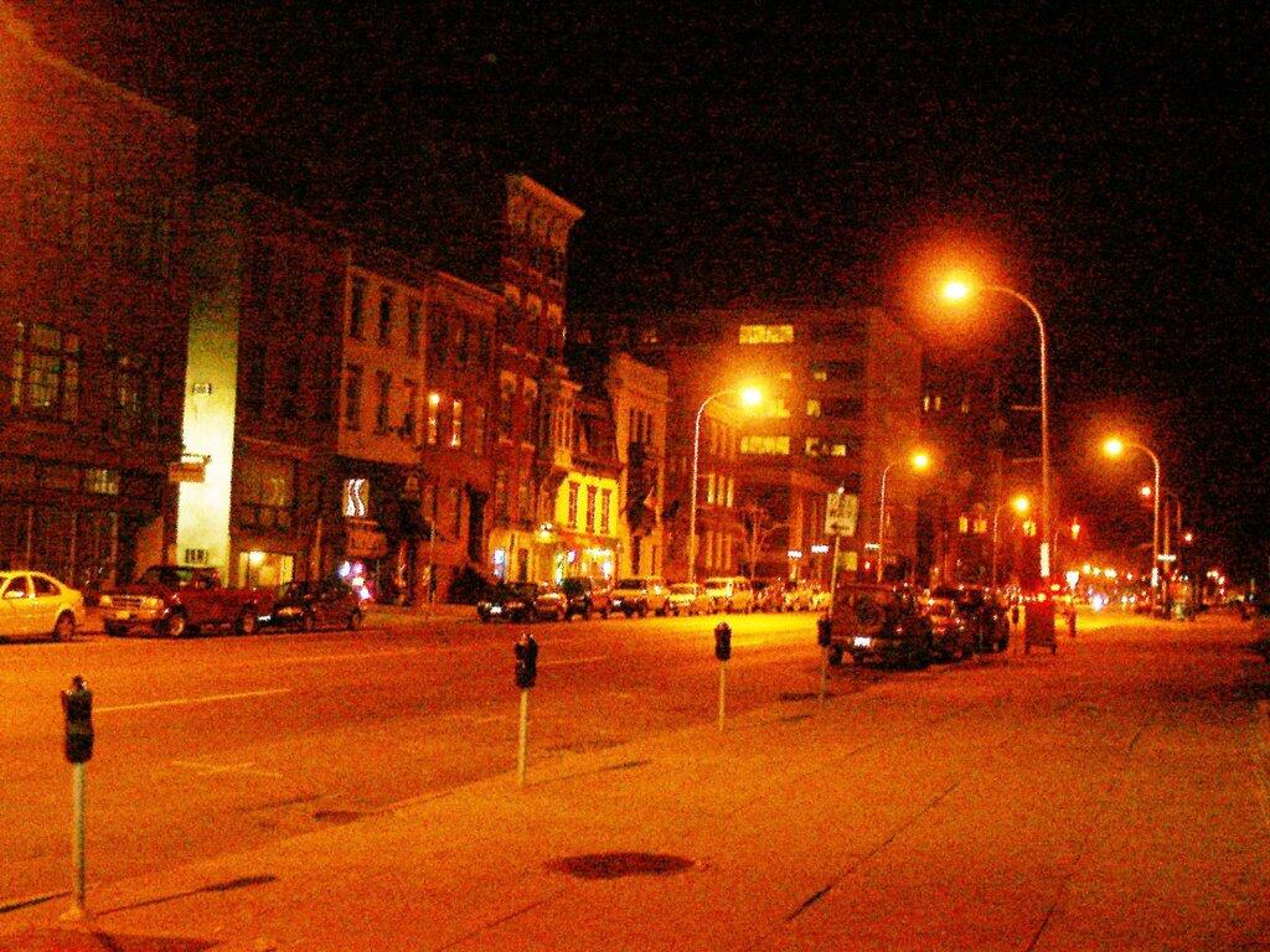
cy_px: 476
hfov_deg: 38.9
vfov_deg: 29.7
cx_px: 635
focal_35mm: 49
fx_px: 1798
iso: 200
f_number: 3.6
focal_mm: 10.25
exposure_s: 1/45
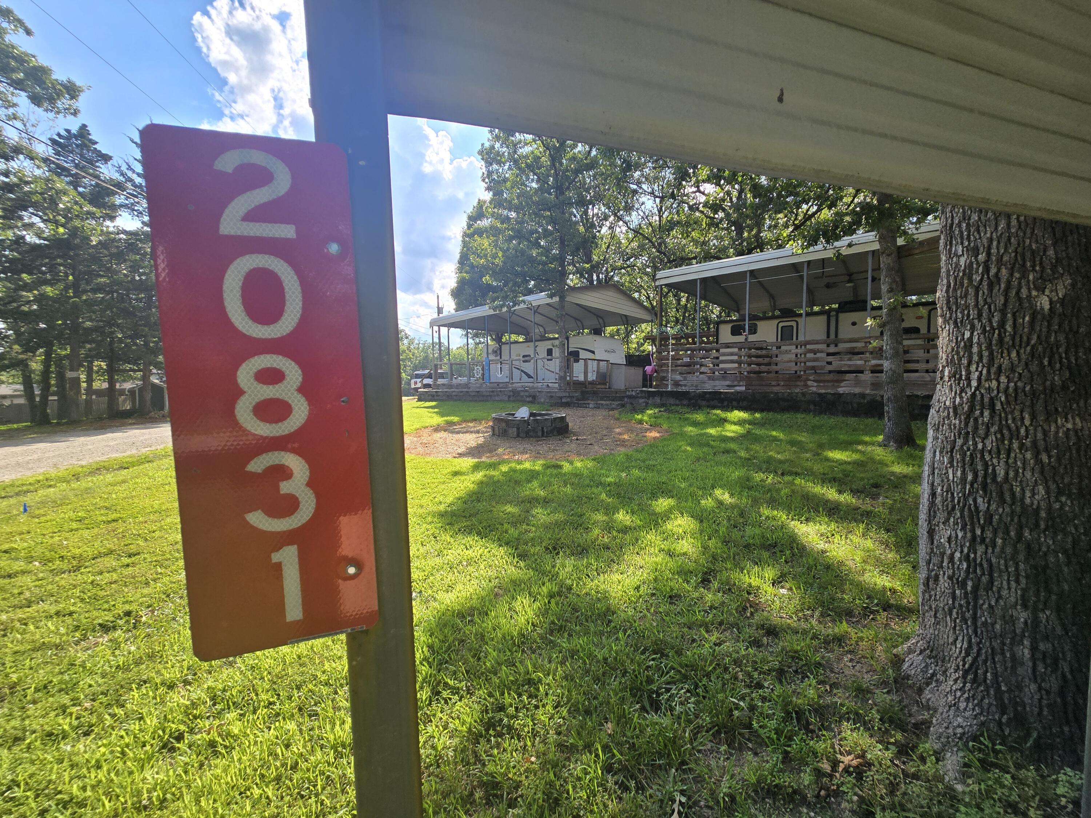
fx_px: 410
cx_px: 546
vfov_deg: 89.9
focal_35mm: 13
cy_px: 409
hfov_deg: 106.2
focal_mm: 2.2
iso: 50
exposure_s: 1/1067
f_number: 2.2
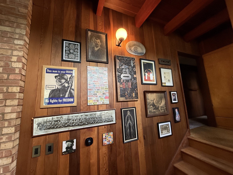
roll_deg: +2.6
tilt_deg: +8.7
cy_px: 88
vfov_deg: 85.7
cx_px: 116
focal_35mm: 14
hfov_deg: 102.1
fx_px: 94
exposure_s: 1/60
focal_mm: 2.22
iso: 320
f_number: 2.2
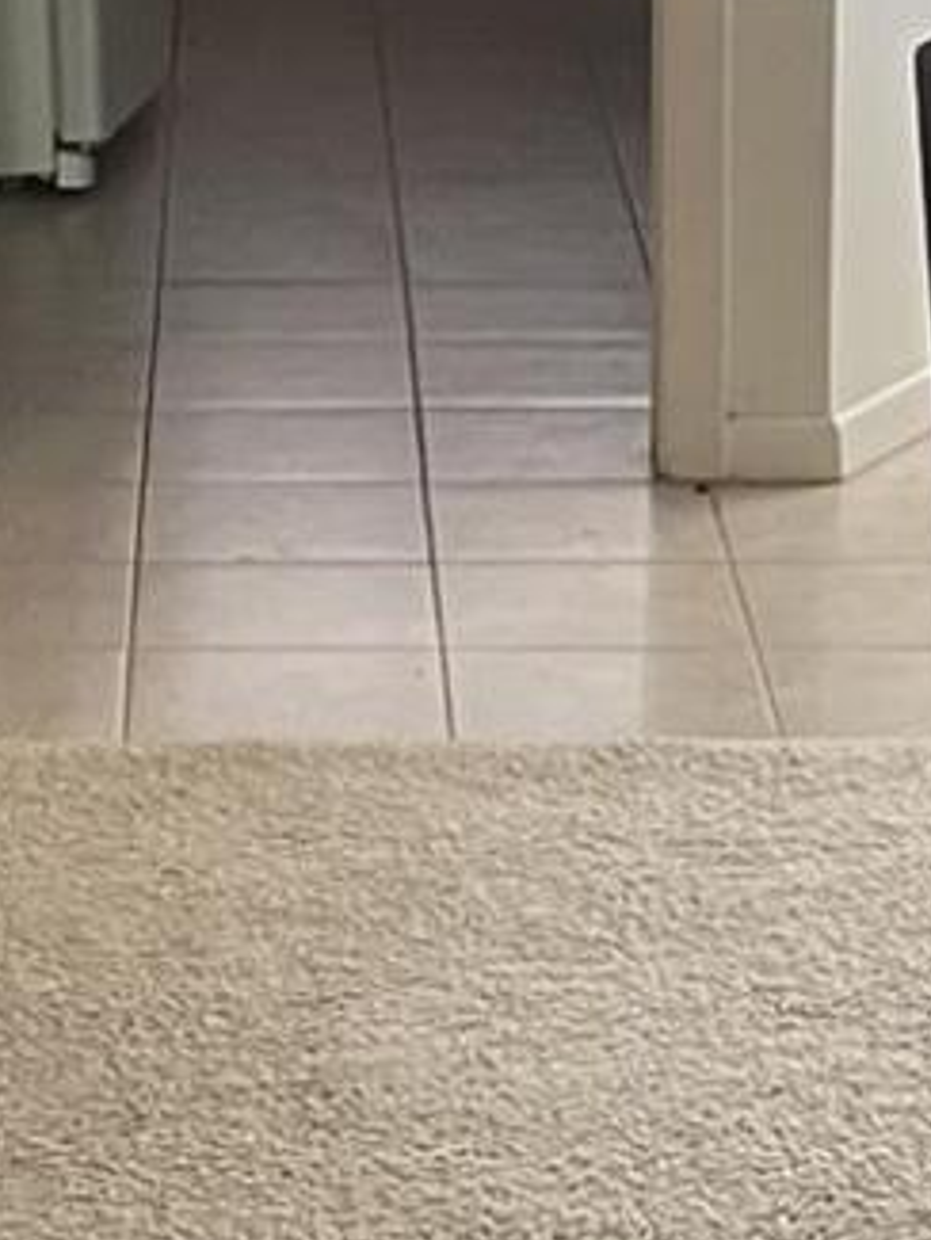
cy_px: 46
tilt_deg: -10.3
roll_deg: +1.6
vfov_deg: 12.2
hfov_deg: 9.3
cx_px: 153
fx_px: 5734
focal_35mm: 160
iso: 200
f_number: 1.6
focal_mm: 4.2
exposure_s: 1/60
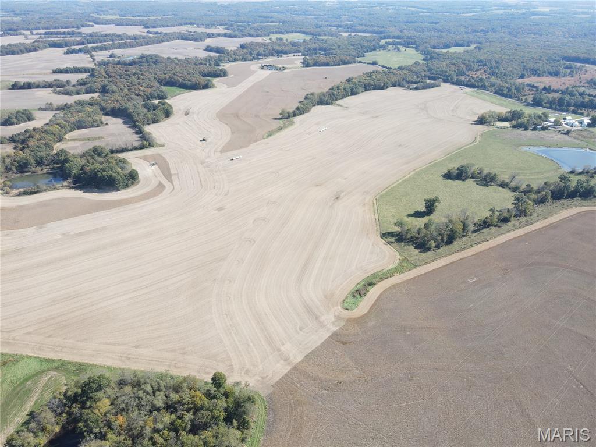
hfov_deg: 71.6
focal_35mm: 24
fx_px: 413
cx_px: 298
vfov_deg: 56.8
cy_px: 224
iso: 100
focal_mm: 4.5
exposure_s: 1/240
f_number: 2.8
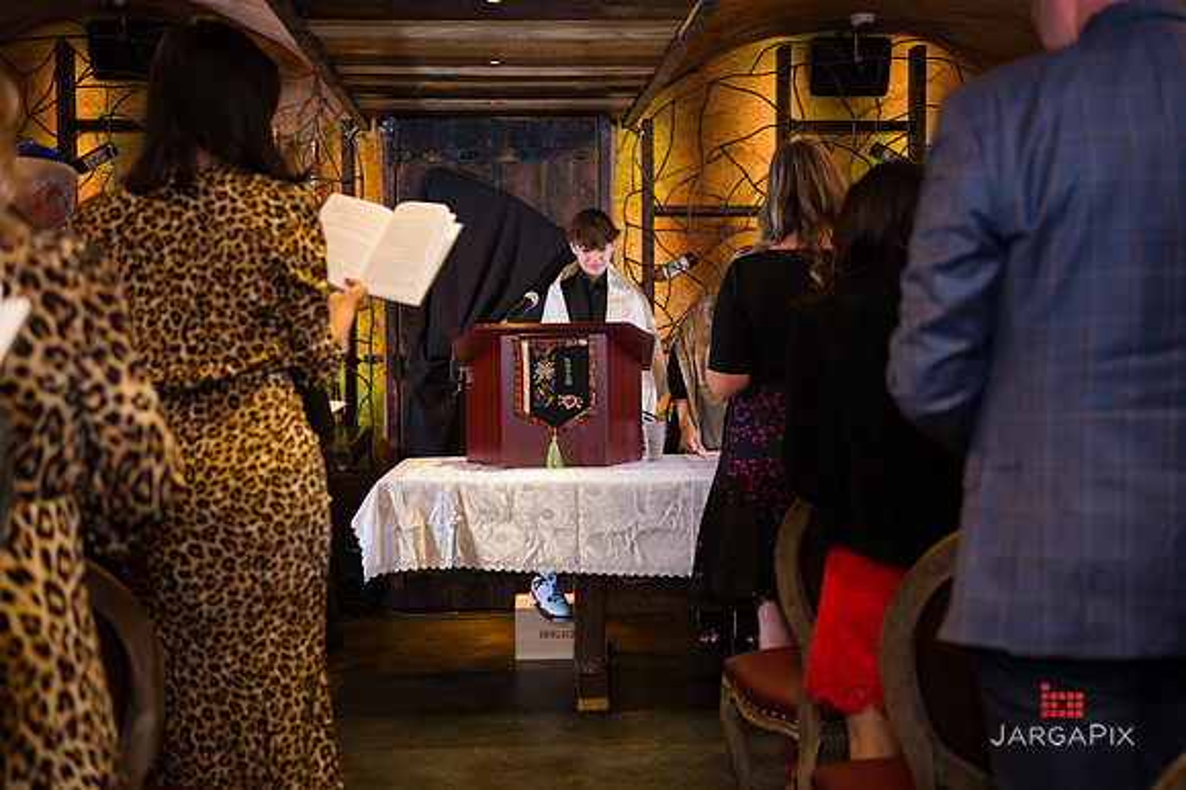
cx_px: 594
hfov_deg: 43.2
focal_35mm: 45
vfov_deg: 29.5
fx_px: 1498
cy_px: 395
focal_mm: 44
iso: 1250
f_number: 3.2
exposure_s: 1/200
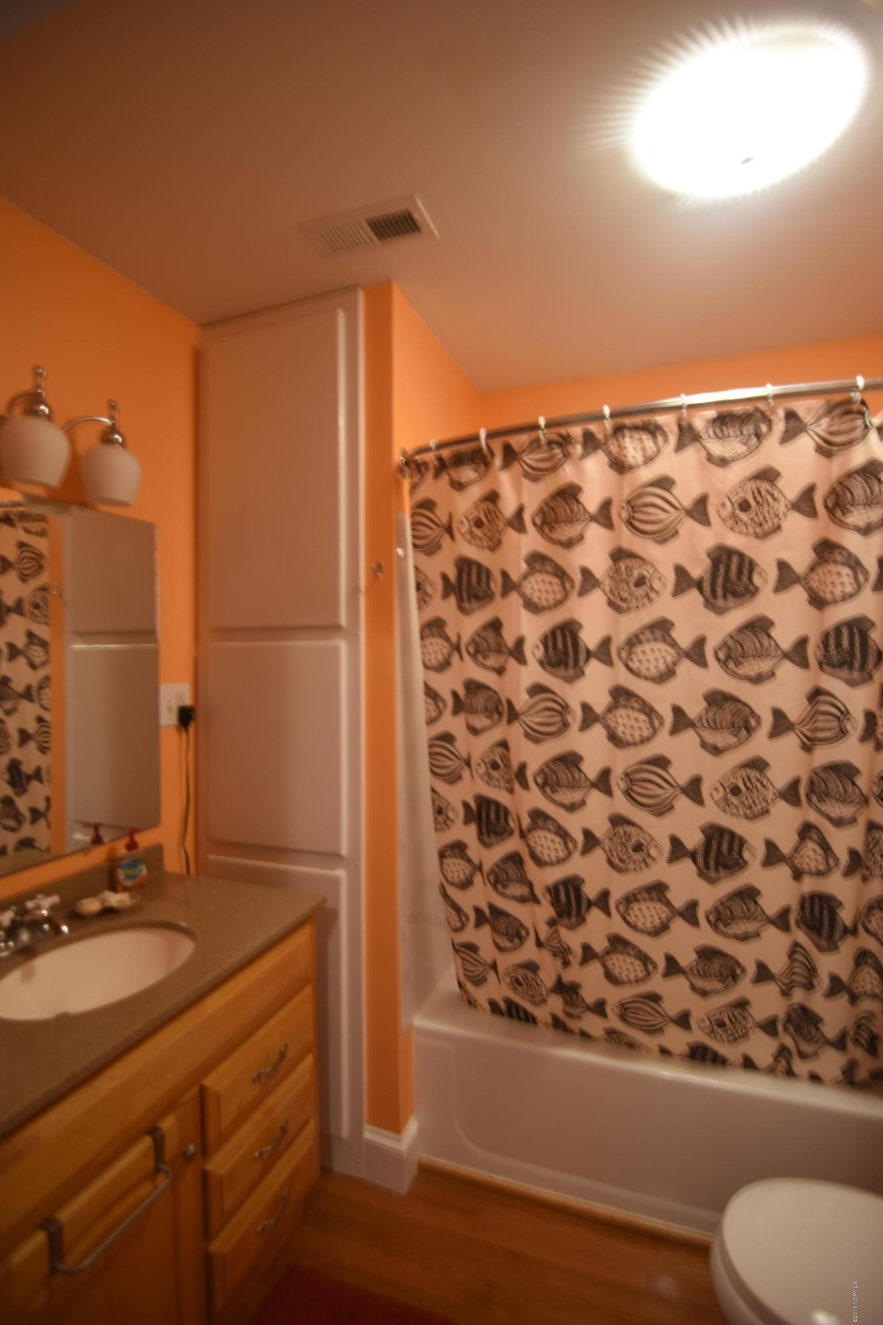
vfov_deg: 95.0
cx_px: 442
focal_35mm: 16
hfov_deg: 72.0
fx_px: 607
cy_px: 662
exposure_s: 1/5
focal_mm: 11
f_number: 2.8
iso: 100
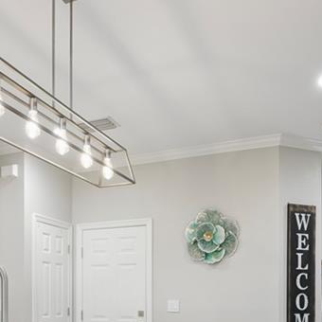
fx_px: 431
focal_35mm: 41
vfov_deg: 37.4
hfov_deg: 40.6
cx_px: 121
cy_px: 308
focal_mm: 16
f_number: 8
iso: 200
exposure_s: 1/1.25
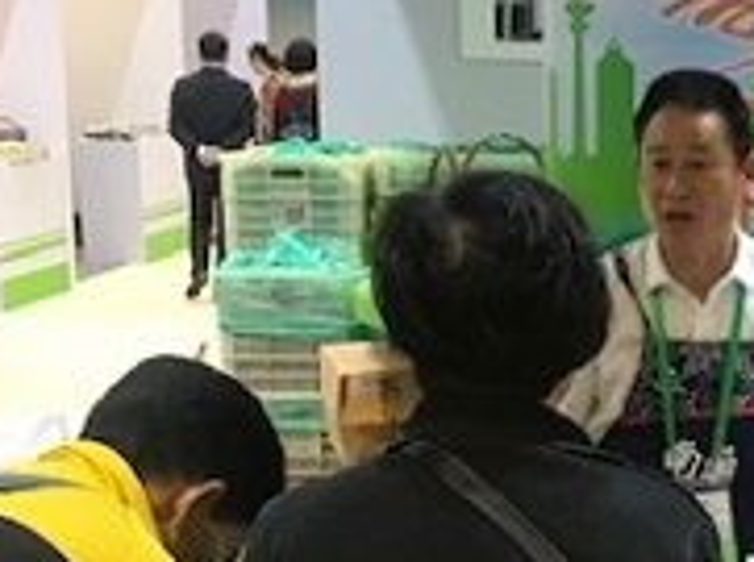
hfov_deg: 20.2
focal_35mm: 93
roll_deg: -1.0
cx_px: 821
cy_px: 570
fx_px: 2022
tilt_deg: -13.9
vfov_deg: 15.5
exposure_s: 1/33
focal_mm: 3.99
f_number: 1.8
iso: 32
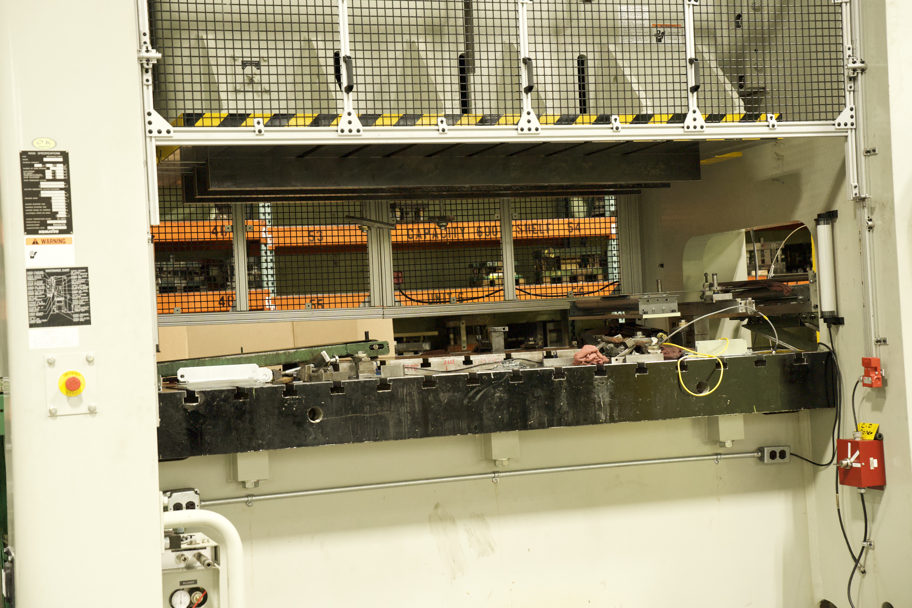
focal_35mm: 60
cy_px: 304
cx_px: 456
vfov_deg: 22.6
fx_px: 1520
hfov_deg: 33.4
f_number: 4.5
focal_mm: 60
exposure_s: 1/160
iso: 8000
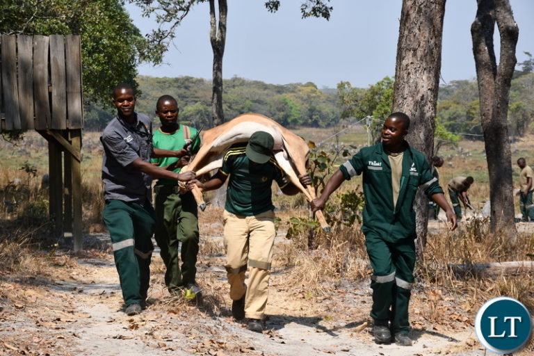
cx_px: 267
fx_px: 1468
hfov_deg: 20.6
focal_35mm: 99
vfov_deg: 13.8
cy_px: 178
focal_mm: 66
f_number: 8
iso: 110
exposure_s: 1/250
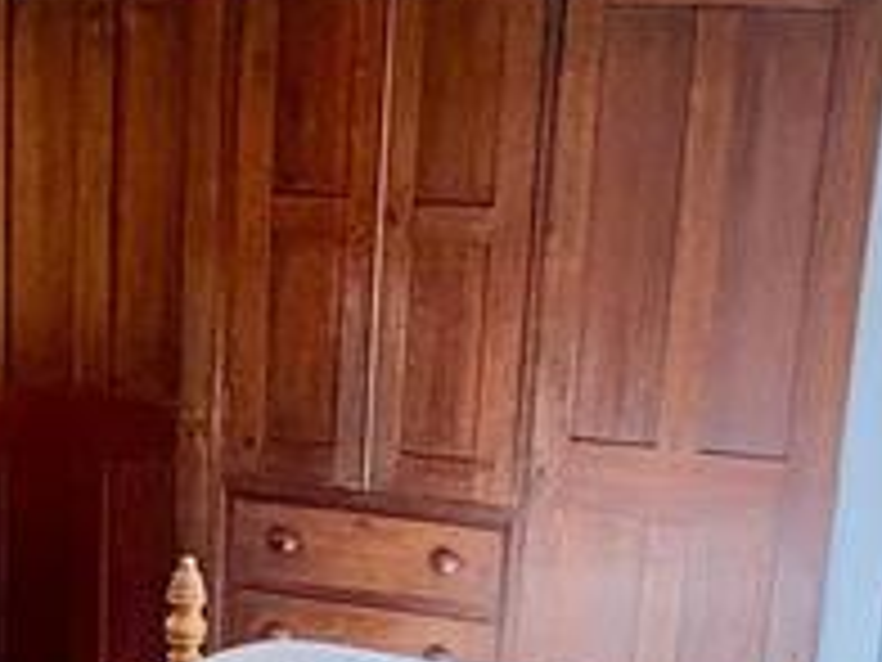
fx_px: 1860
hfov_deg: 26.6
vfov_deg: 19.6
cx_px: 315
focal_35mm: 73
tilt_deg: -14.3
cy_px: 653
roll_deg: -2.8
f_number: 2.2
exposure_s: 1/60
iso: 500
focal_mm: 2.22
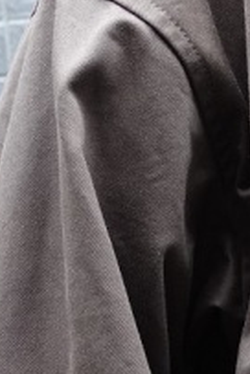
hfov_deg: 11.4
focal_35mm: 113
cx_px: 414
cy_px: 541
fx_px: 1177
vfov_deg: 16.6
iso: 400
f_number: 1.8
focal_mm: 8.8
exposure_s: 1/30
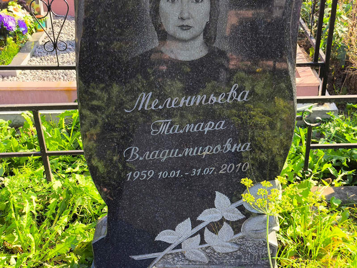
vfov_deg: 29.1
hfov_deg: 38.2
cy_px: 134
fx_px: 516
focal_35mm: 50
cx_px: 178
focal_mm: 4.71
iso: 50
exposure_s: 1/373
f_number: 1.7
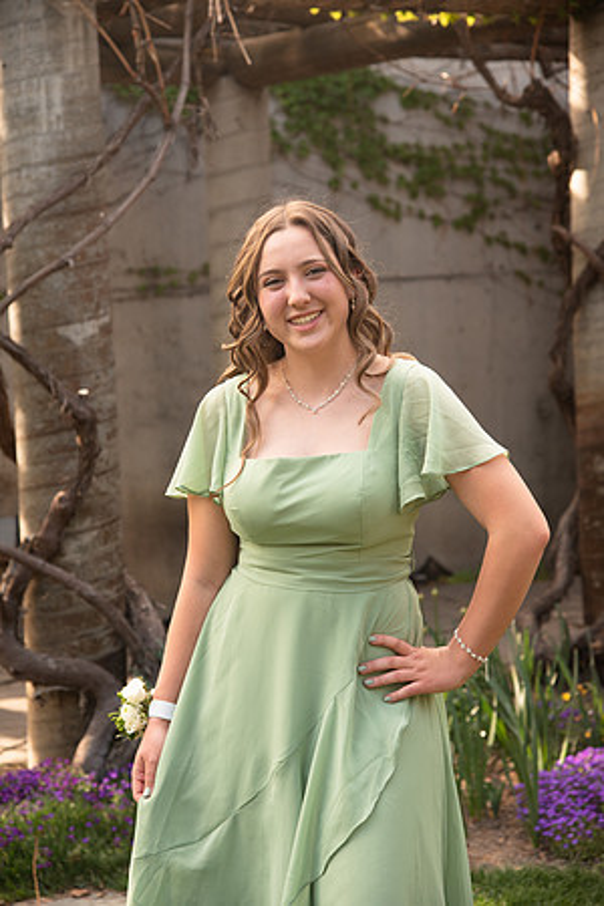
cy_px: 453
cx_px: 302
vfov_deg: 24.8
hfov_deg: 16.7
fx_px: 2064
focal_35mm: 82
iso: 400
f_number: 5
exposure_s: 1/125
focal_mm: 82
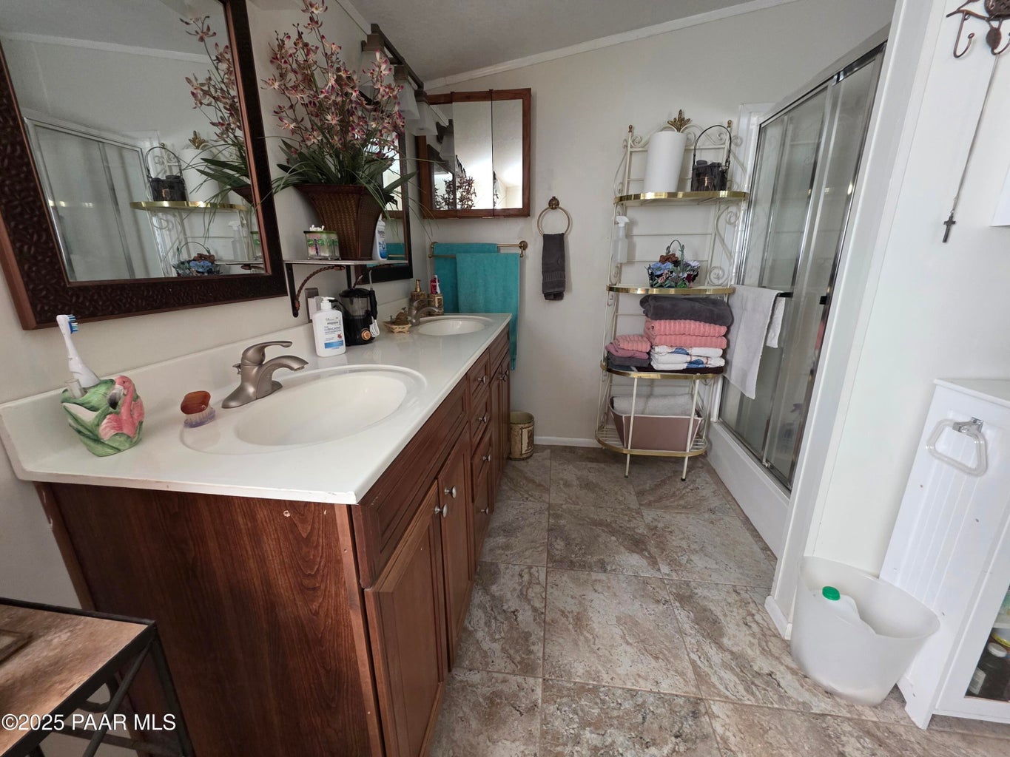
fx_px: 379
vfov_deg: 89.9
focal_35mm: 13
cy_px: 378
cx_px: 505
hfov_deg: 106.2
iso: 320
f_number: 1.9
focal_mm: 2.2
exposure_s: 1/60
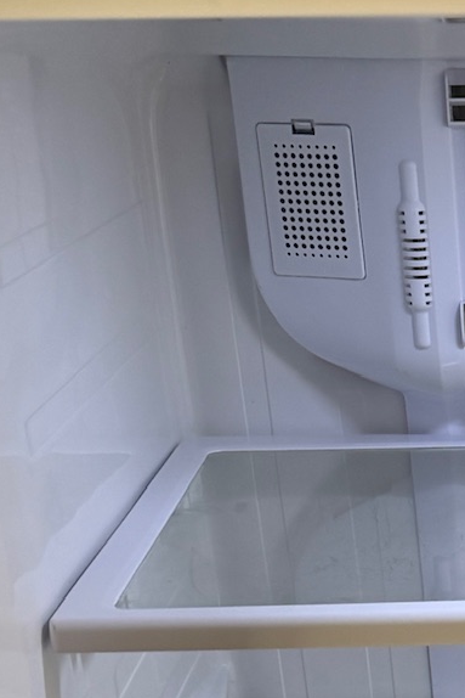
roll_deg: +1.0
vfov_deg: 20.5
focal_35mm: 89
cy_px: 956
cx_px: 704
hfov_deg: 14.3
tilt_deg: -30.5
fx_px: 1723
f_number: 1.78
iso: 160
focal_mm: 6.76
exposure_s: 1/100
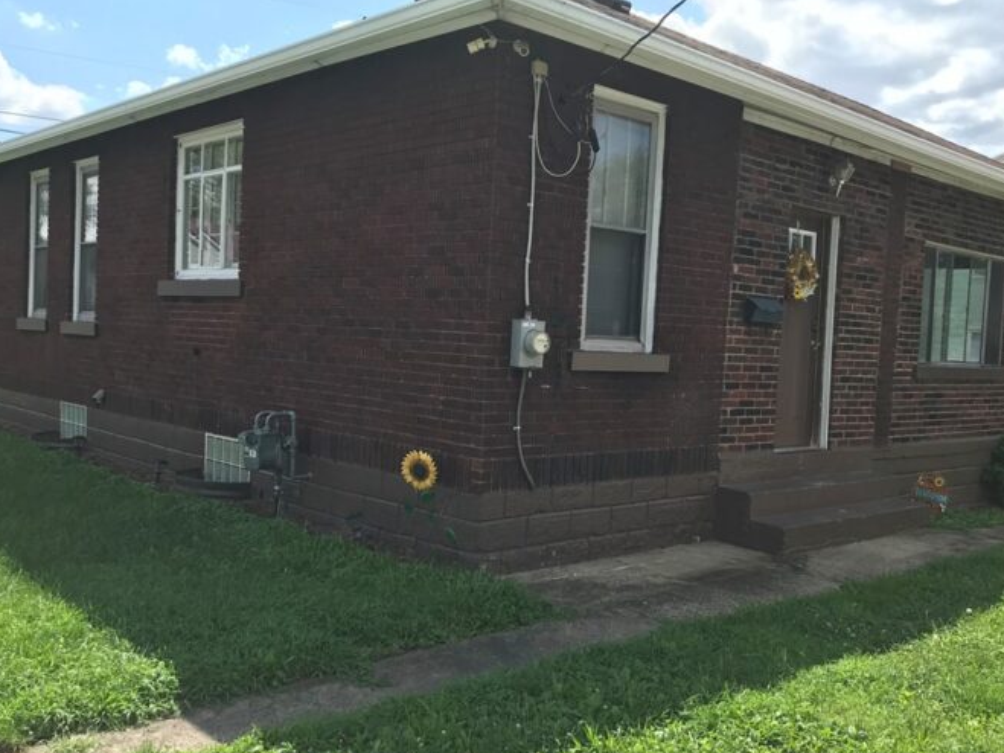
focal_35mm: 34
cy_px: 404
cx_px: 527
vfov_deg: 41.8
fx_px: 986
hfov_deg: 53.9
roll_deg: -1.4
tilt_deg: -2.6
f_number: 1.8
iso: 20
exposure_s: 1/1168
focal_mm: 3.99
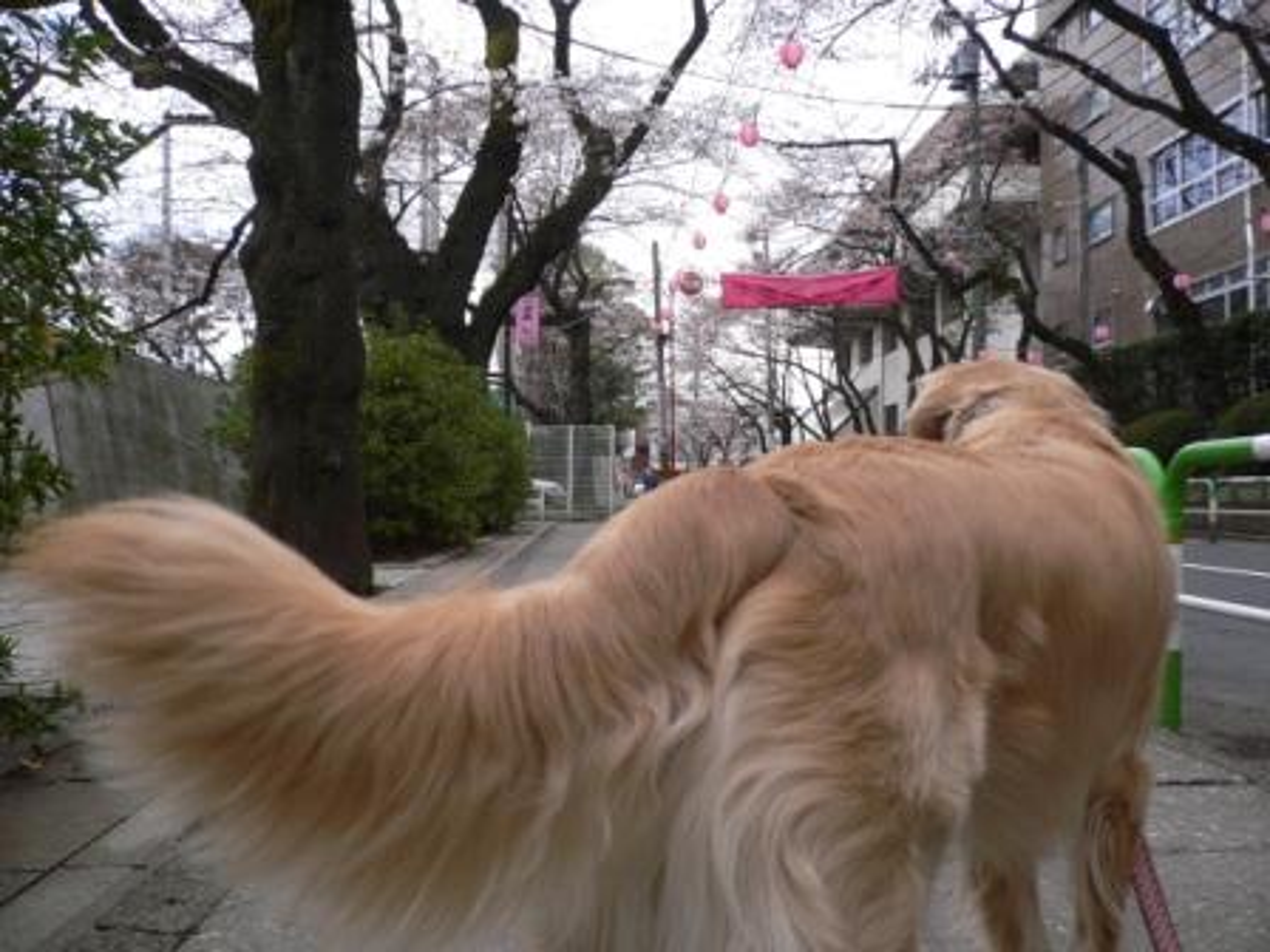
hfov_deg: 52.6
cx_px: 635
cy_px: 476
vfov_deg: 40.7
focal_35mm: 35
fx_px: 1284
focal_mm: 5.8
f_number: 2.8
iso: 64
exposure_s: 1/200
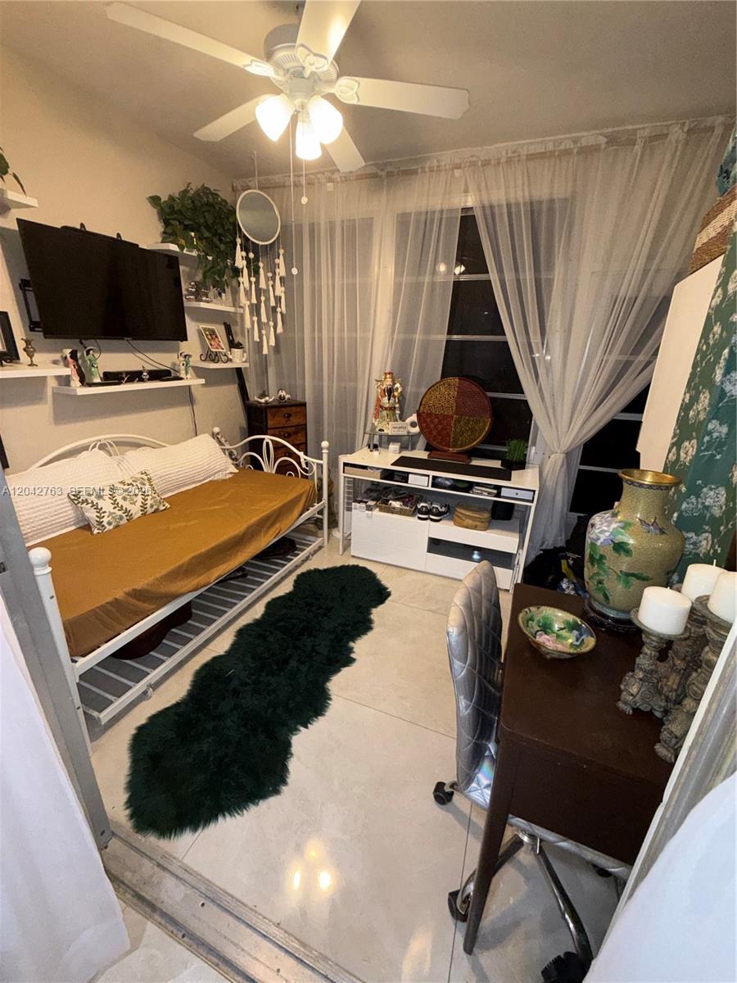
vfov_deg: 102.1
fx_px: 397
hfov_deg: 85.7
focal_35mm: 14
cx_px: 368
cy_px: 492
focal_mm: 2.22
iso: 160
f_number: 2.2
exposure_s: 1/60
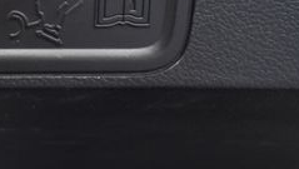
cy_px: 66
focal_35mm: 84
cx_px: -85
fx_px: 667
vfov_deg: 14.4
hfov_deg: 22.7
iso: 1100
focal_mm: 20
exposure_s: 1/15
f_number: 6.3
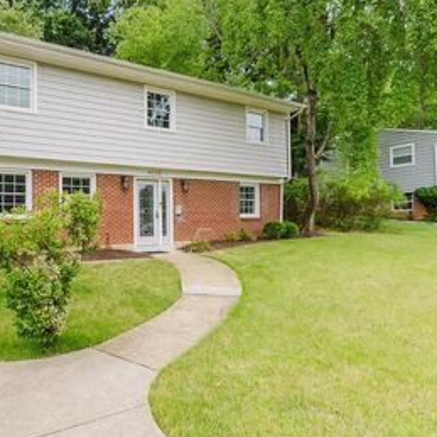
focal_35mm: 23
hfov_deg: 61.6
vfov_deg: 67.2
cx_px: 86
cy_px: 225
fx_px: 329
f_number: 9
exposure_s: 1/1000
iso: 1000
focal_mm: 14
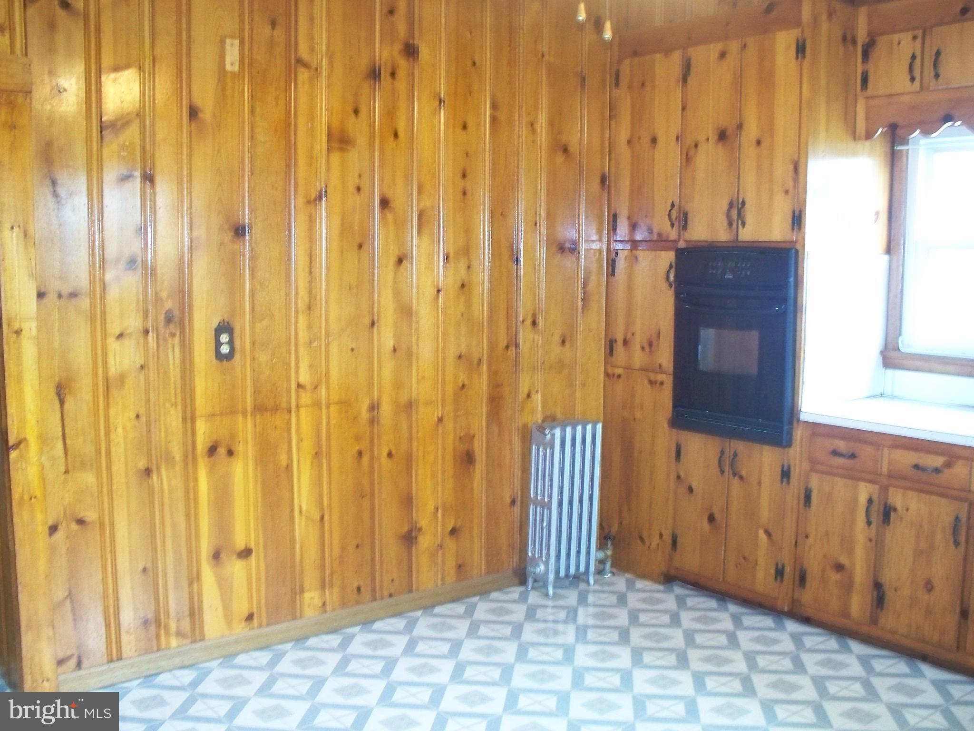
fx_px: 1013
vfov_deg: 39.7
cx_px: 487
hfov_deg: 51.4
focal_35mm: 36
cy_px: 366
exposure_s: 1/30
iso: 320
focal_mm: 7.54
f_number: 2.8
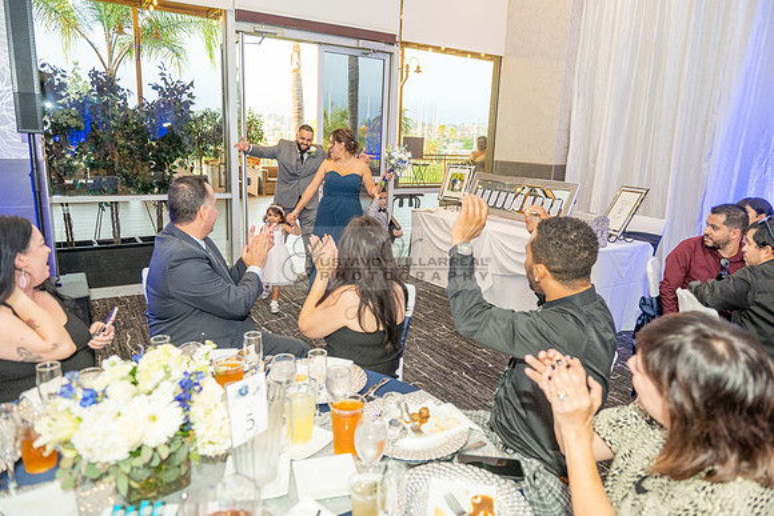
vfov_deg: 53.2
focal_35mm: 24
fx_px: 516
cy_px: 258
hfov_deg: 73.7
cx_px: 387
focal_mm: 24
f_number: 3.5
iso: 1600
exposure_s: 1/160
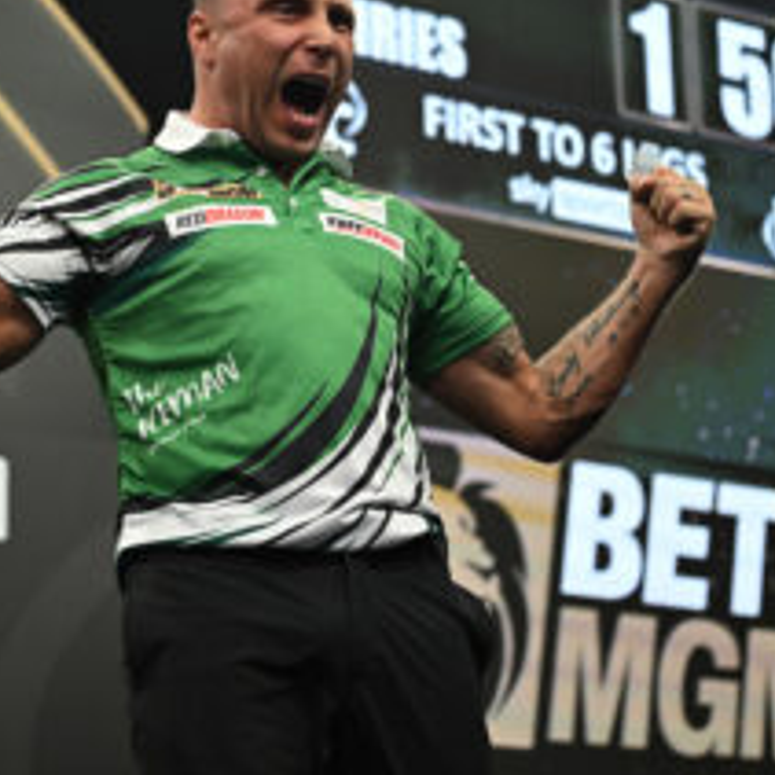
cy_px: 272
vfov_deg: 13.7
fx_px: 3217
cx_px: 298
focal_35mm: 127
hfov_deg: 13.7
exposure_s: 1/500
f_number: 2.8
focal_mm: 70
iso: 2000
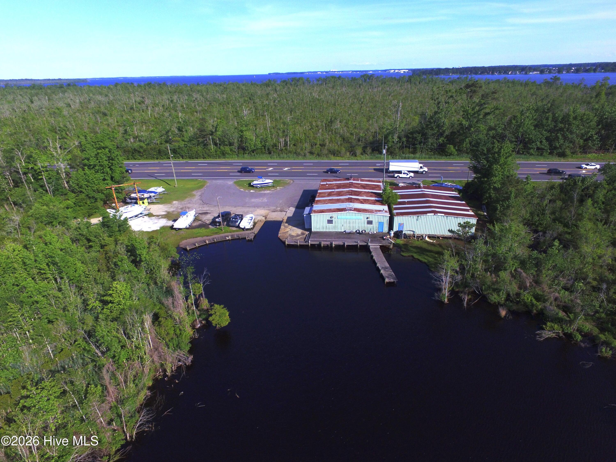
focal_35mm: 20
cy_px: 231
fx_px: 356
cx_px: 308
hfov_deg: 81.7
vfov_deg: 66.0
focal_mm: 3.61
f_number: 2.8
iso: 100
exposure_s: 1/2451
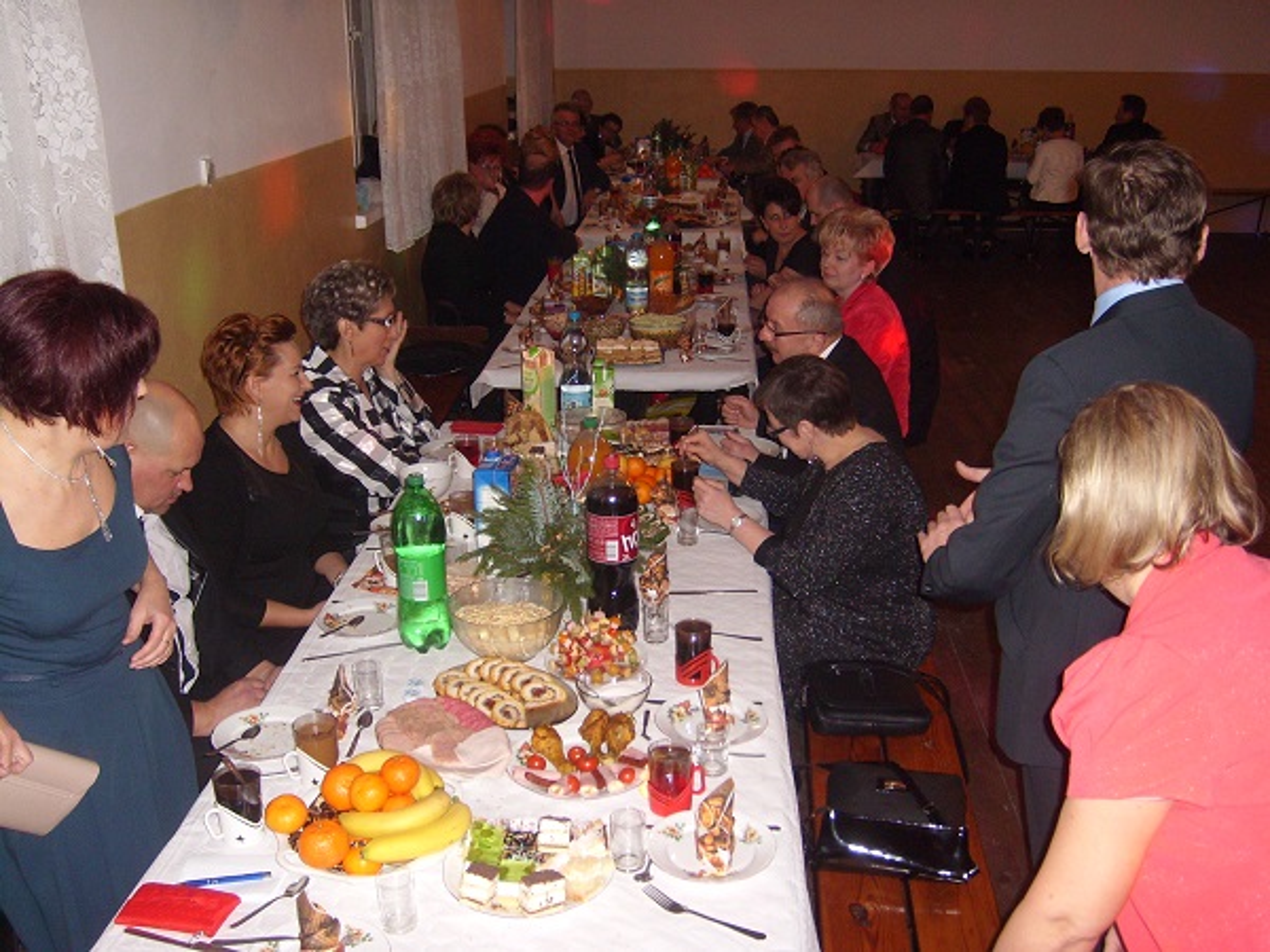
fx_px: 1284
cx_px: 635
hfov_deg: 52.6
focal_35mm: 35
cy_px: 476
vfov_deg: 40.7
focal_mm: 5.8
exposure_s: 1/30
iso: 200
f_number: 2.8
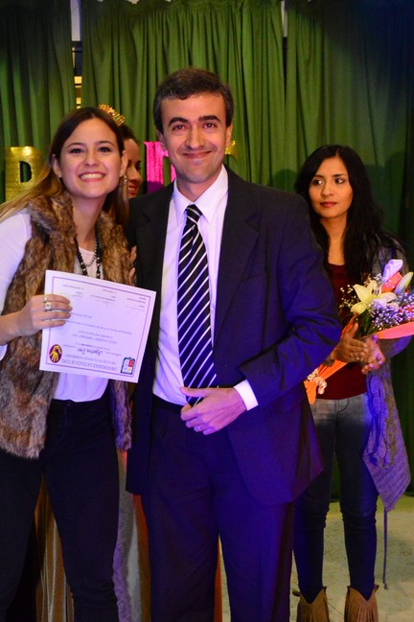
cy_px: 429
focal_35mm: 71
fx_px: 1226
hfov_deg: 19.1
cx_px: 157
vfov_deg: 28.2
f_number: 6.3
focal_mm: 30
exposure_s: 1/80
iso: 3200
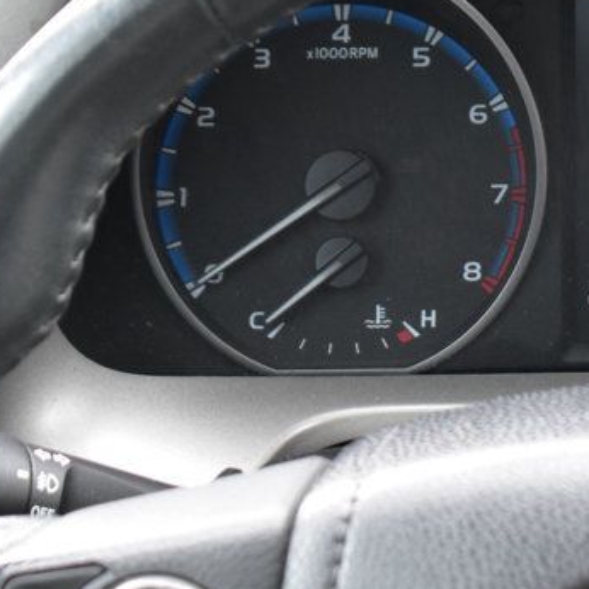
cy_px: 155
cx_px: 632
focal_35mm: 207
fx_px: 3990
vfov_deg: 8.4
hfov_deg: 8.4
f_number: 6.3
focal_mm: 55
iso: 1250
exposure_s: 1/15
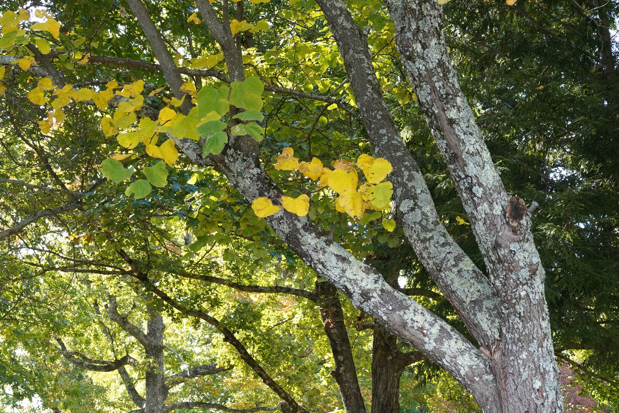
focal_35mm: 69
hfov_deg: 29.2
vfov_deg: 19.7
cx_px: 324
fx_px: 1187
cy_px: 178
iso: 1600
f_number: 10
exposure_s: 1/200
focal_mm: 56
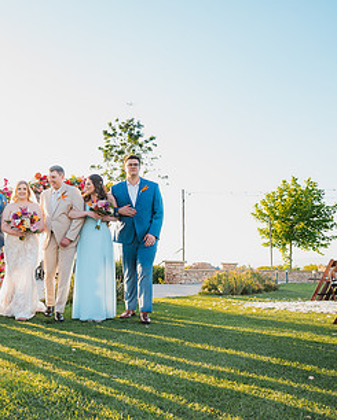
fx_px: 399
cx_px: 15
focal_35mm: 32
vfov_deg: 55.6
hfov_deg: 41.1
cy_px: 212
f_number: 2.8
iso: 125
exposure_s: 1/160
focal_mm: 18
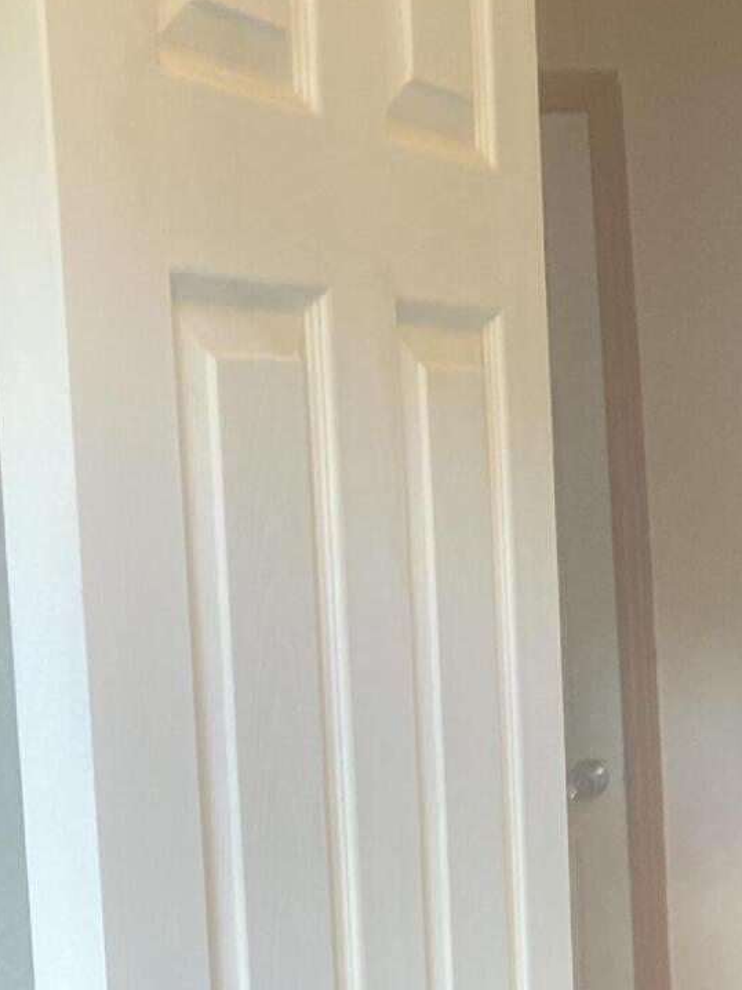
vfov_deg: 24.9
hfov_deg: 17.4
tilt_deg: -5.1
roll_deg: +0.8
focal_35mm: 78
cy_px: 681
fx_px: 2231
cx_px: 1029
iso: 320
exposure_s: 1/40
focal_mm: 3.99
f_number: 1.8
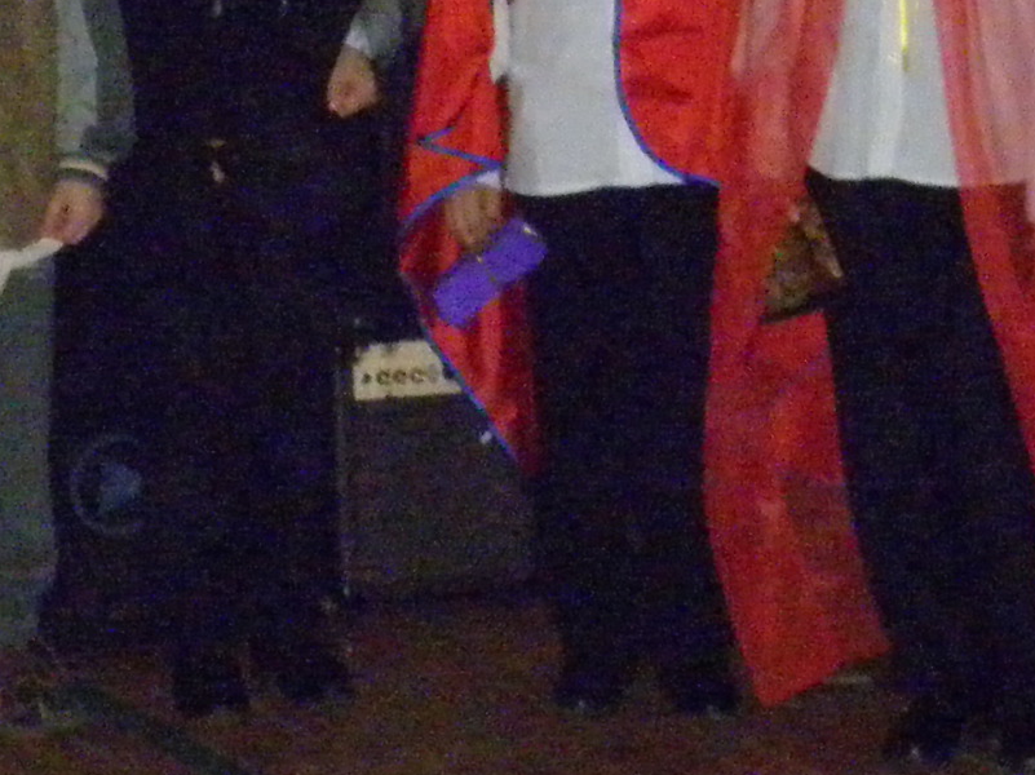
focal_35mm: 159
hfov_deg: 12.2
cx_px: -134
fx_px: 4752
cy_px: -377
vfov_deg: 9.1
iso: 1000
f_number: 3.8
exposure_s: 1/80
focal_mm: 7.1
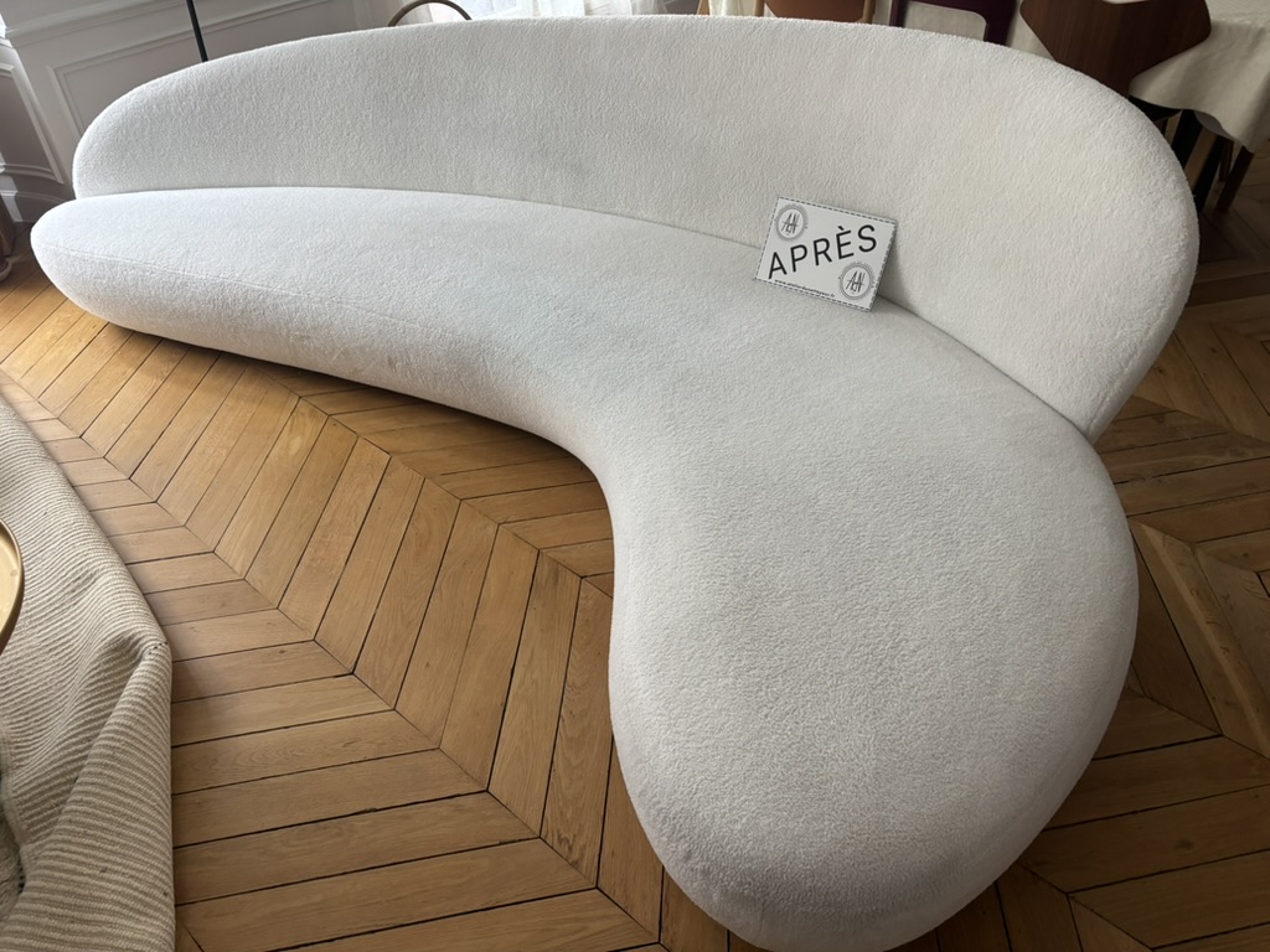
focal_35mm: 26
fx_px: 954
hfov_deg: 67.3
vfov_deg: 53.1
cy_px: 476
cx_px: 635
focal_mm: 5.96
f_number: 1.6
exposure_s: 1/63
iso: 125
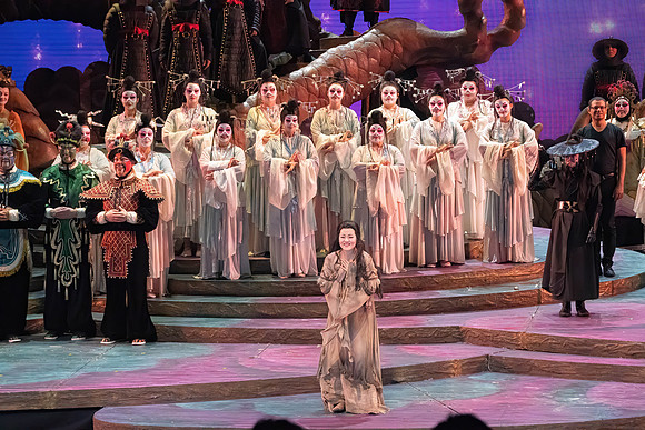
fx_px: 3100
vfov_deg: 7.9
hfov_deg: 11.9
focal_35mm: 173
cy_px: 215
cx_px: 322
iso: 20000
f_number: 10
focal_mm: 173
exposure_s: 1/1000
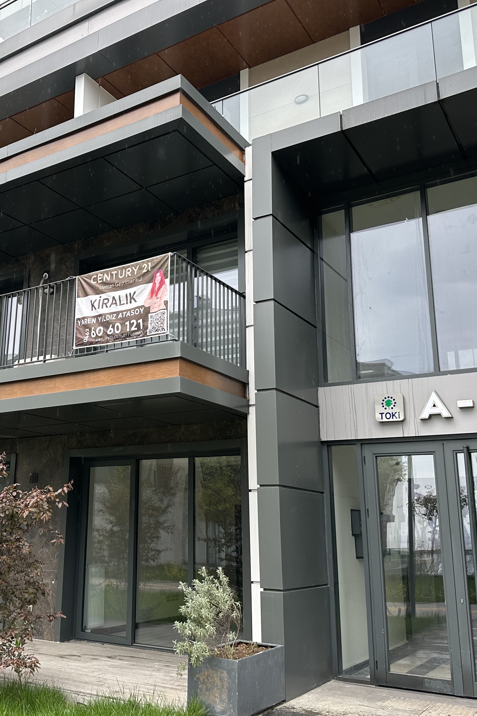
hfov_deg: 38.4
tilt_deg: +14.3
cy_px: 361
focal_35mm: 34
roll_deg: -1.3
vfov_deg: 55.8
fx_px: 676
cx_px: 158
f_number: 1.78
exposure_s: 1/330
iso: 80
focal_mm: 6.86
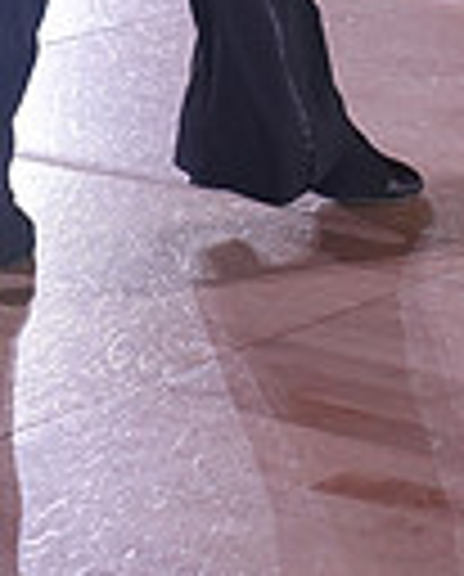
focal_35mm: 212
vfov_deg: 8.6
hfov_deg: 7.2
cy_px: -626
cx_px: 619
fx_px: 3626
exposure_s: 1/400
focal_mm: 50
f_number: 4
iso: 1600
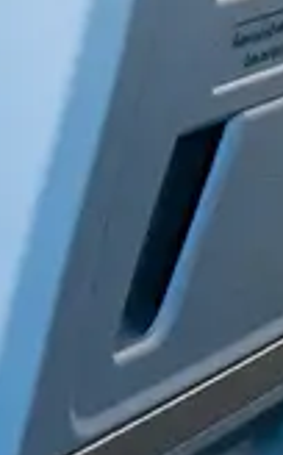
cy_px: -6
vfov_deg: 5.9
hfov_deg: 3.4
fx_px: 4433
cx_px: 1398
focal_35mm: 358
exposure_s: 1/13
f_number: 10
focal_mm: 48
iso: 1600
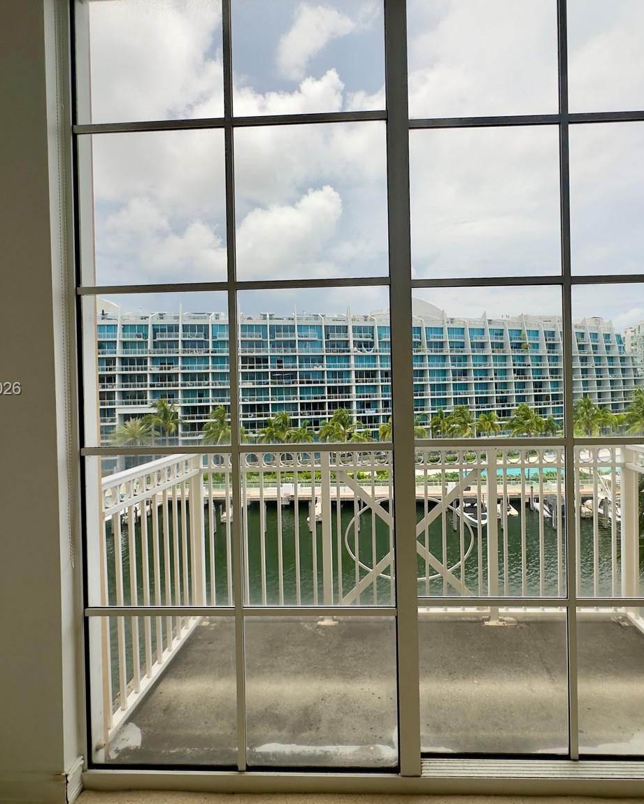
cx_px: 363
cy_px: 390
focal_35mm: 19
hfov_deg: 70.6
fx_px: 453
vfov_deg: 83.3
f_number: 2.2
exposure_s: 1/1304
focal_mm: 2.22
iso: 40
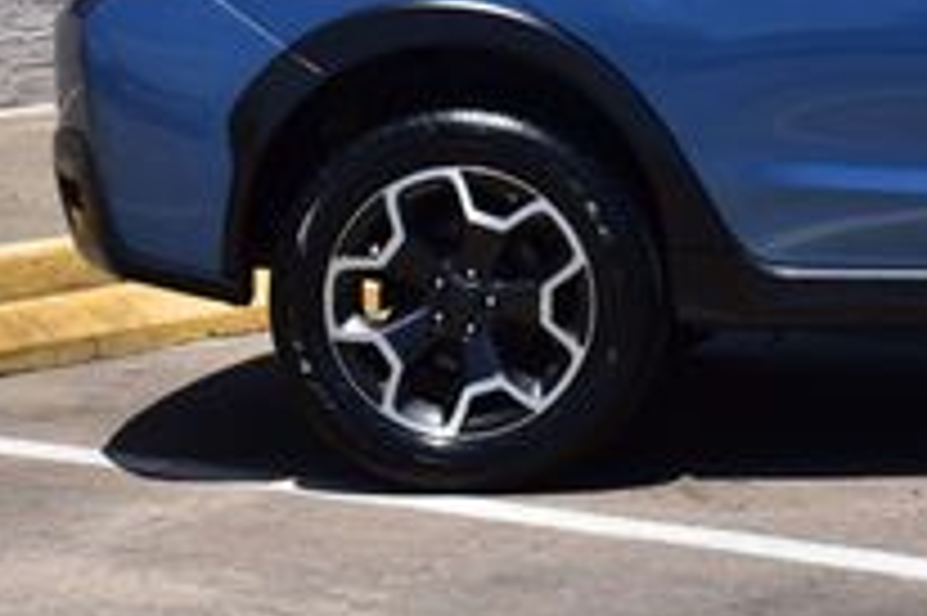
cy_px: -103
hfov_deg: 9.0
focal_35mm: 224
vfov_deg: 6.1
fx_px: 5763
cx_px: 1206
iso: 250
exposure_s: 1/500
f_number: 11
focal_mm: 48
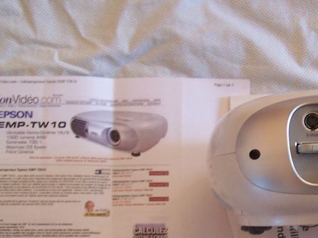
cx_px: 304
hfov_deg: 22.3
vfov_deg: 17.3
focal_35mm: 85
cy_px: 165
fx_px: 781
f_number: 2.8
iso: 140
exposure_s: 1/30
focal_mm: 6.3
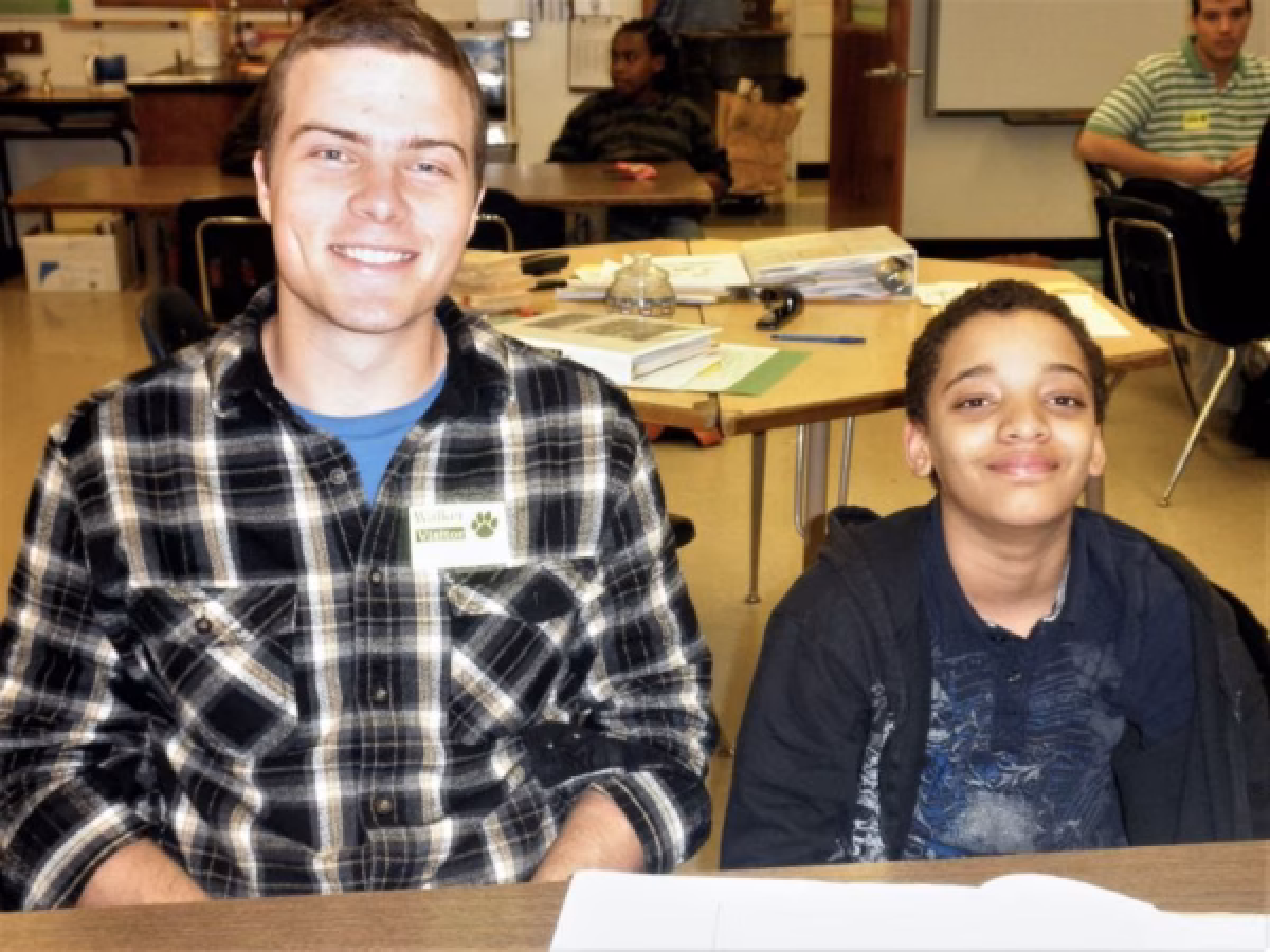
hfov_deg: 42.9
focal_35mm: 44
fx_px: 1614
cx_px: 635
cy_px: 476
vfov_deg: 32.9
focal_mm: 7.9
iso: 250
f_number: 3.4
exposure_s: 1/80
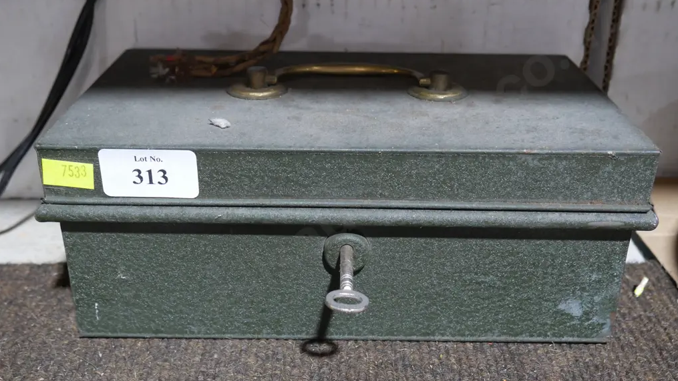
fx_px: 791
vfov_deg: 27.1
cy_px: 219
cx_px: 341
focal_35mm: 44
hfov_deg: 46.4
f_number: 4.4
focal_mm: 20
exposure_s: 1/60
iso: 1250
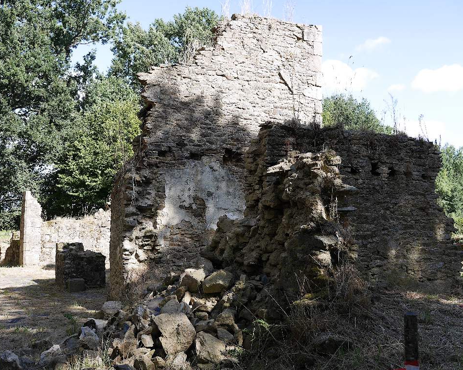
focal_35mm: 42
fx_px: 576
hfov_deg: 43.8
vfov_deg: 35.7
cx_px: 220
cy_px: 185
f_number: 4
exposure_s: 1/500
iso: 200
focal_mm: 20
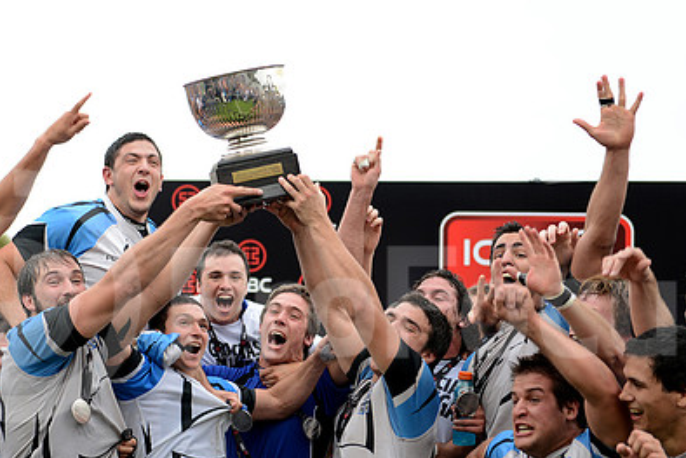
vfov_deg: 13.3
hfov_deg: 19.8
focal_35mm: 103
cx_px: 312
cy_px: 299
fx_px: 1963
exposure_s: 1/640
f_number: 2.8
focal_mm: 70
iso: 500
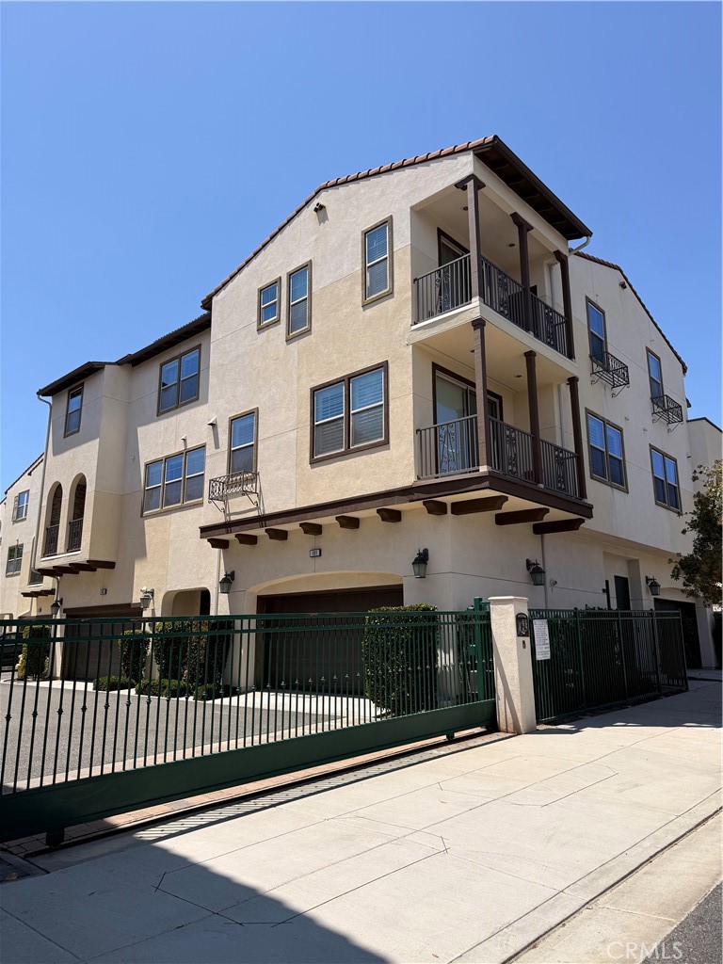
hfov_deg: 56.8
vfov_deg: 71.6
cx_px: 362
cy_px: 482
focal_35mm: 24
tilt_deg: +14.0
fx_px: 668
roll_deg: +1.2
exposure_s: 1/5714
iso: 80
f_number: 1.78
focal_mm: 6.76
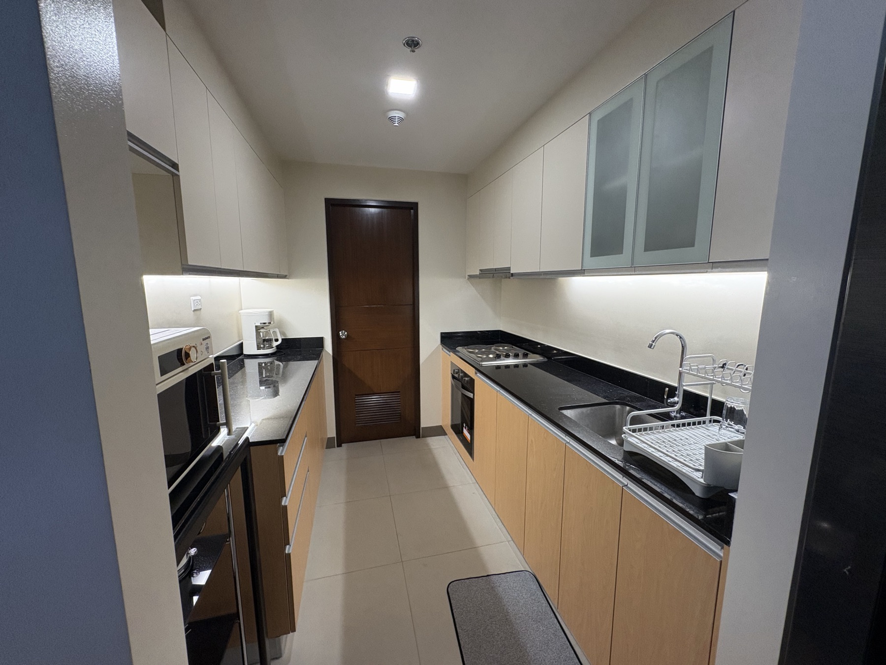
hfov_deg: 102.1
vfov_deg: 85.7
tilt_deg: -7.8
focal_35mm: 14
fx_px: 358
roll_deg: +0.7
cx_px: 443
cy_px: 332
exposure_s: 1/120
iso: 320
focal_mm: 2.22
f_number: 2.2
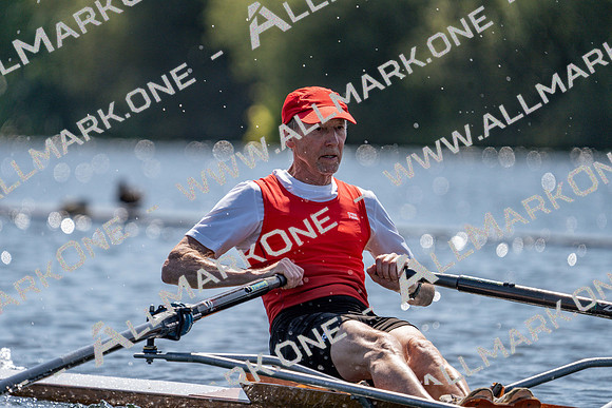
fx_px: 7549
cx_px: 306
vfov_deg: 3.1
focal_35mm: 444
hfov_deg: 4.6
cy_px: 204
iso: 250
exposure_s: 1/2000
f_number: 6.3
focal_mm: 444
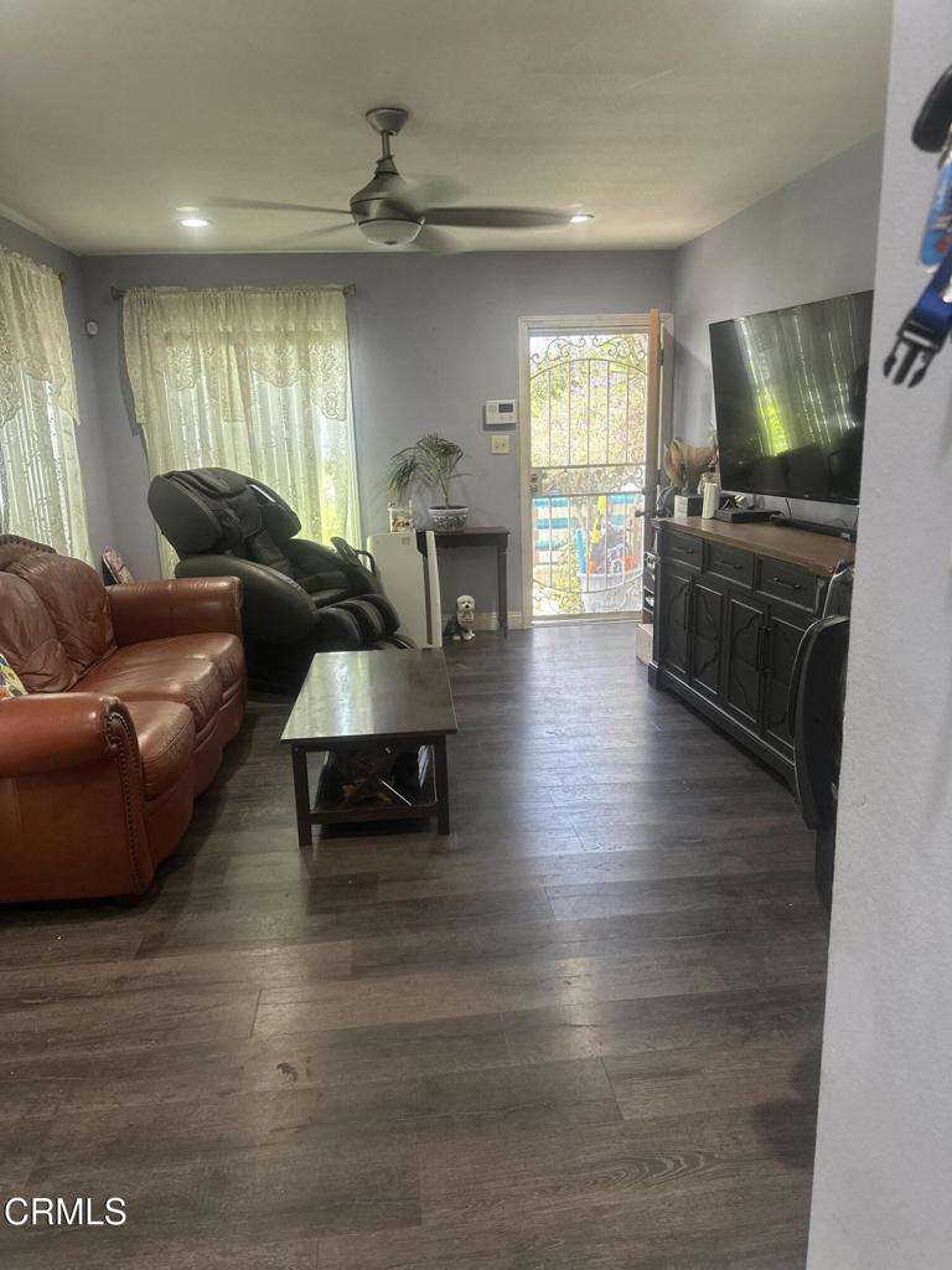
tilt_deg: -12.6
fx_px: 880
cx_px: 476
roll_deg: +1.7
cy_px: 635
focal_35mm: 24
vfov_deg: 71.6
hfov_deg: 56.8
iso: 250
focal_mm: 6.86
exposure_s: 1/60
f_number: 1.78
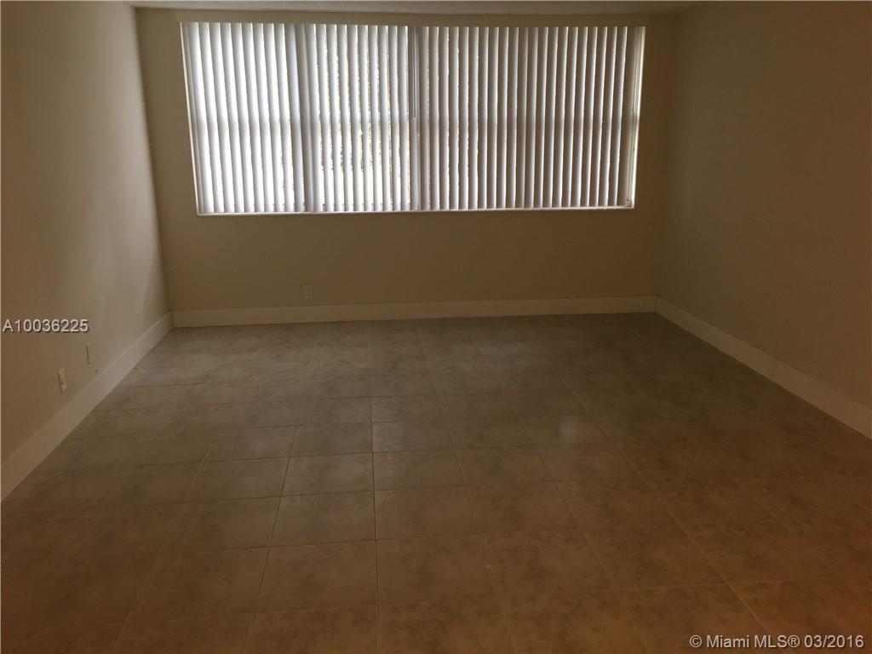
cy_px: 327
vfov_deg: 48.2
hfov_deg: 61.7
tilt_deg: -14.0
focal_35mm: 29
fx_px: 731
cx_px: 436
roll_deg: +0.6
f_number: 2.2
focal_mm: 4.15
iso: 80
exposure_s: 1/30
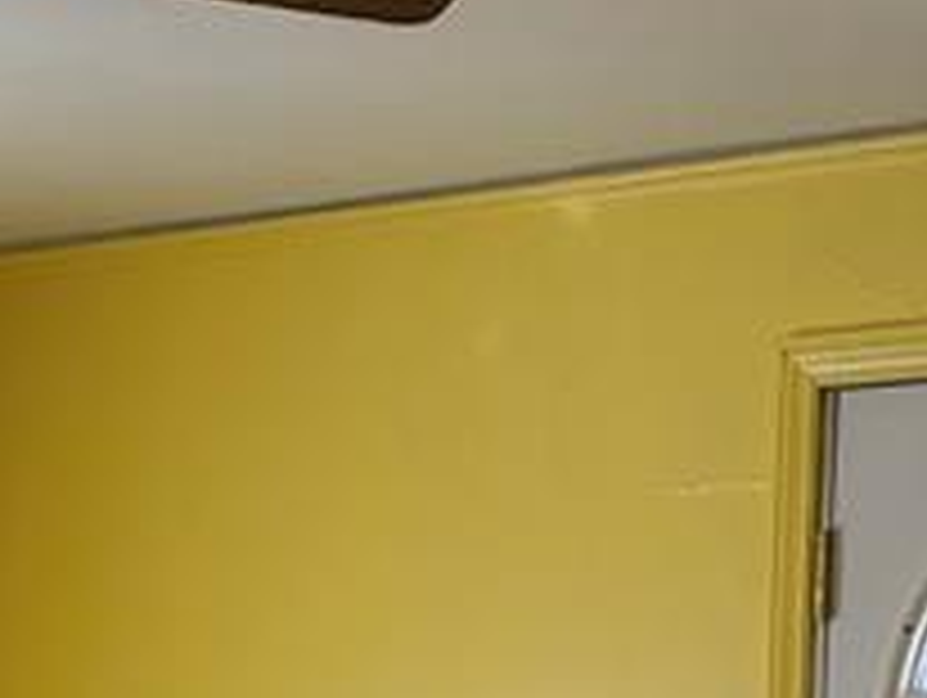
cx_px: 212
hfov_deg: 15.2
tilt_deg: -2.5
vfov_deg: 11.1
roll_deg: -2.5
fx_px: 3459
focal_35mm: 129
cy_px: 1040
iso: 125
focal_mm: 5.96
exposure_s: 1/120
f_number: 1.6
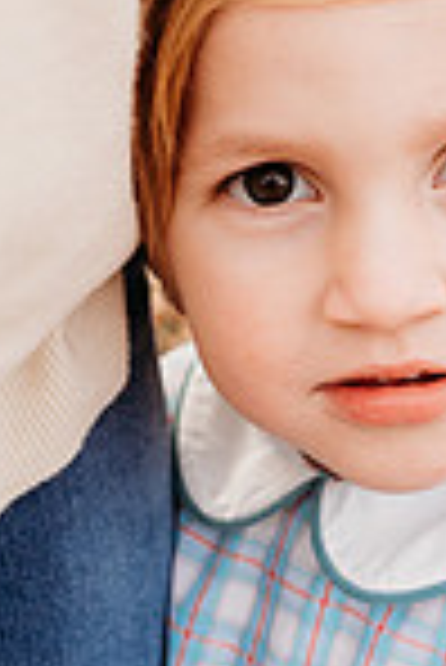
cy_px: 358
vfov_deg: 21.7
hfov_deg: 14.4
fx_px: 1743
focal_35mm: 94
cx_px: 405
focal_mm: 24
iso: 100
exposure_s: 1/250
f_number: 3.2
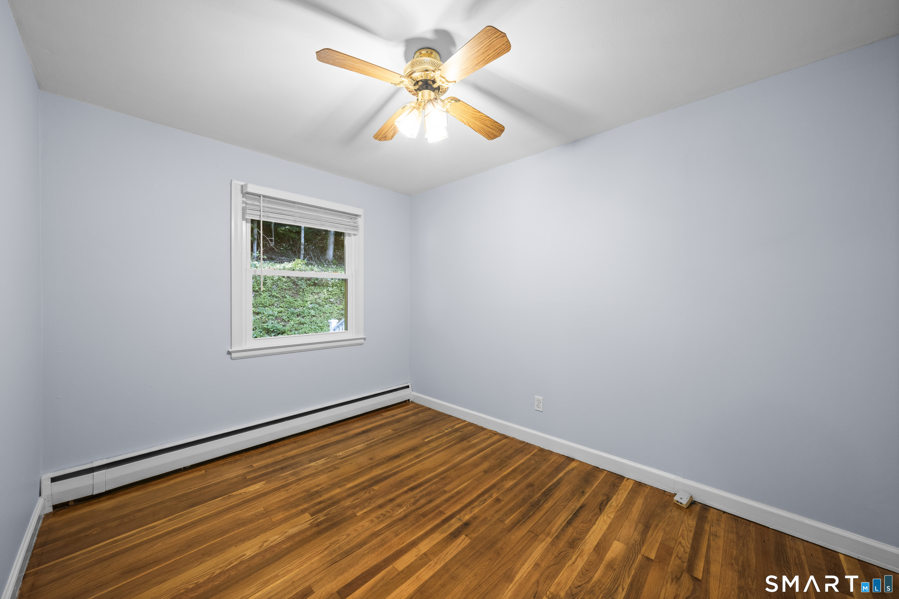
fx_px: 325
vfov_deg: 85.4
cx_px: 450
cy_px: 300
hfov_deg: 108.3
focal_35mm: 13
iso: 320
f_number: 8
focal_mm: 13
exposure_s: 1/5
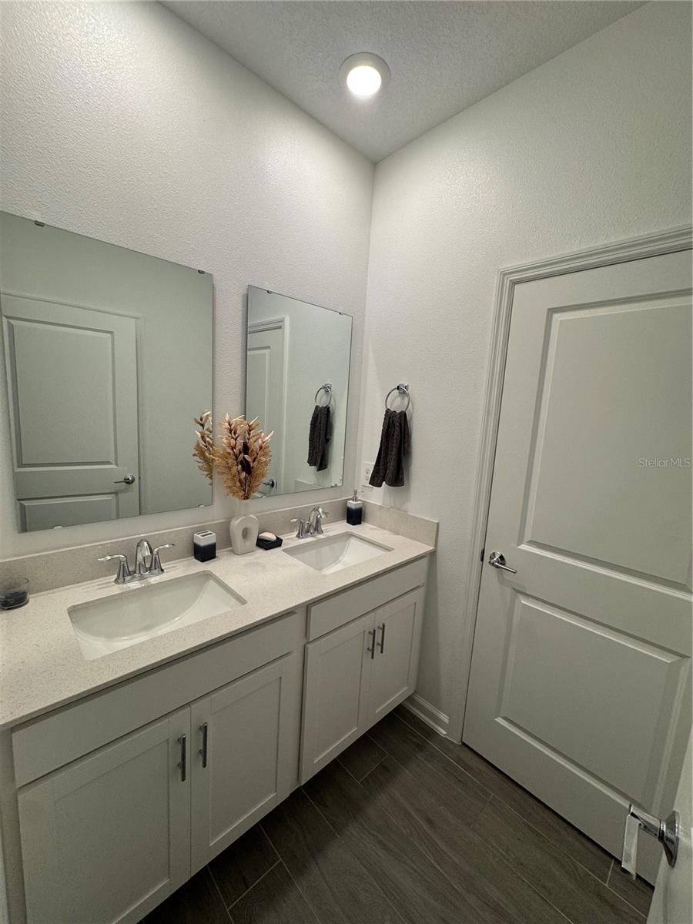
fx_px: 374
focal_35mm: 14
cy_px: 462
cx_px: 346
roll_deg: -3.6
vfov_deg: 102.1
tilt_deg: -8.8
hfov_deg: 85.7
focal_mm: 2.22
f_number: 2.2
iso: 125
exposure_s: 1/120
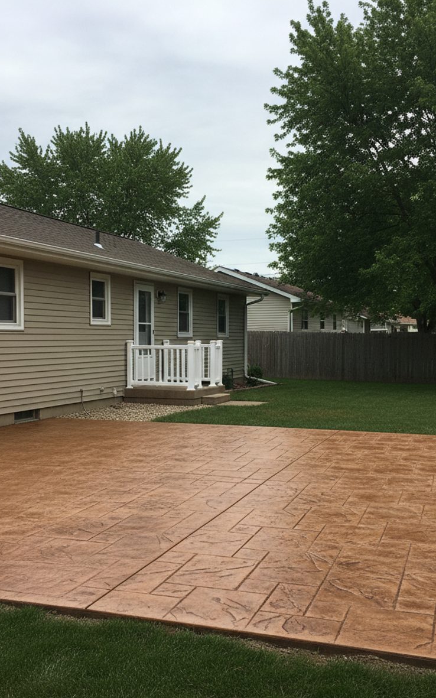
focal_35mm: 28
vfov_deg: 66.5
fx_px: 532
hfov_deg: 44.5
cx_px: 233
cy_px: 353
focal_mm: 5.7
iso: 887
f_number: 1.5
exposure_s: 1/775
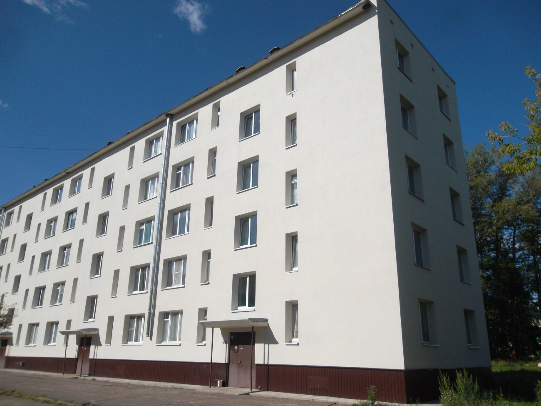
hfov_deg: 65.3
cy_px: 203
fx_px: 422
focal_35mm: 27
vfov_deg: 51.4
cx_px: 270
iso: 80
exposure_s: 1/320
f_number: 8.9
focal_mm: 4.9
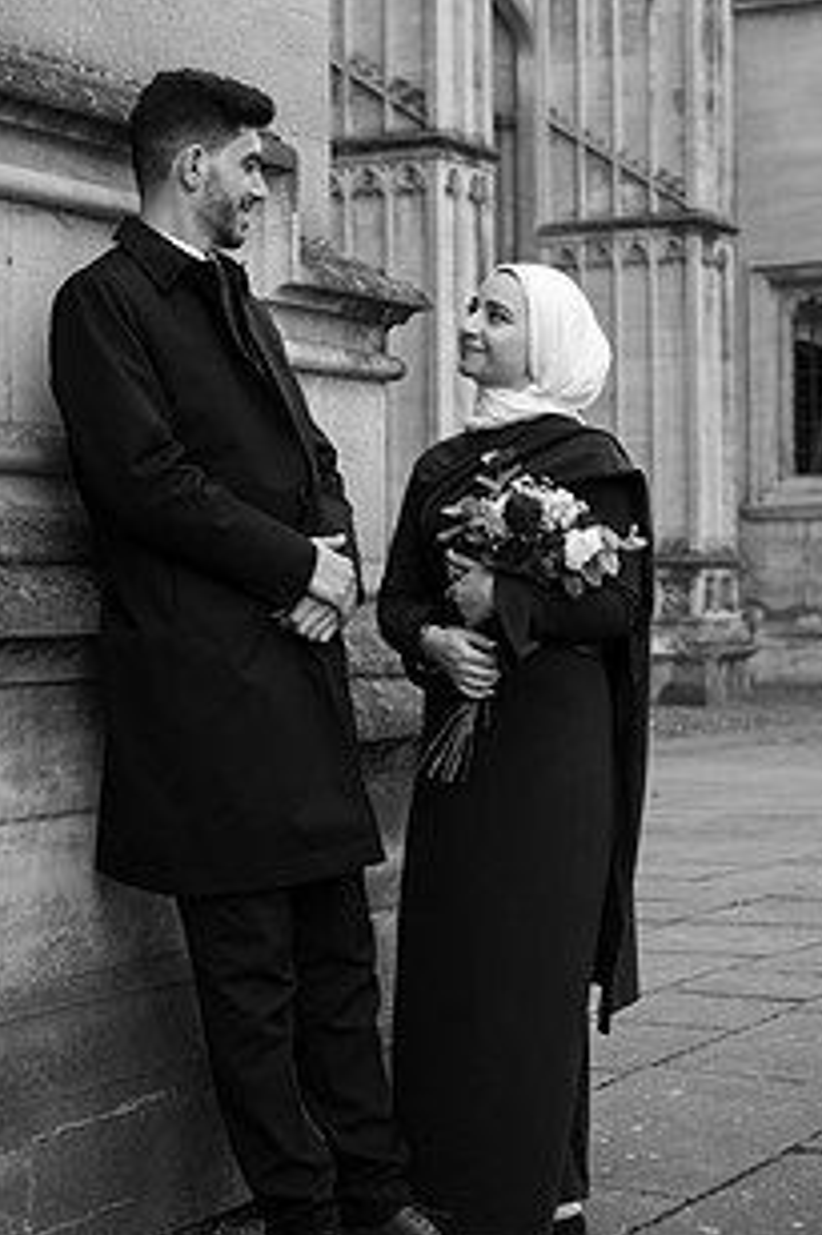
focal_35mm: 73
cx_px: 397
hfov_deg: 18.7
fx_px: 2503
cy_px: 481
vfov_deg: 27.6
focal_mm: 50
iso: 200
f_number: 4
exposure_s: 1/320
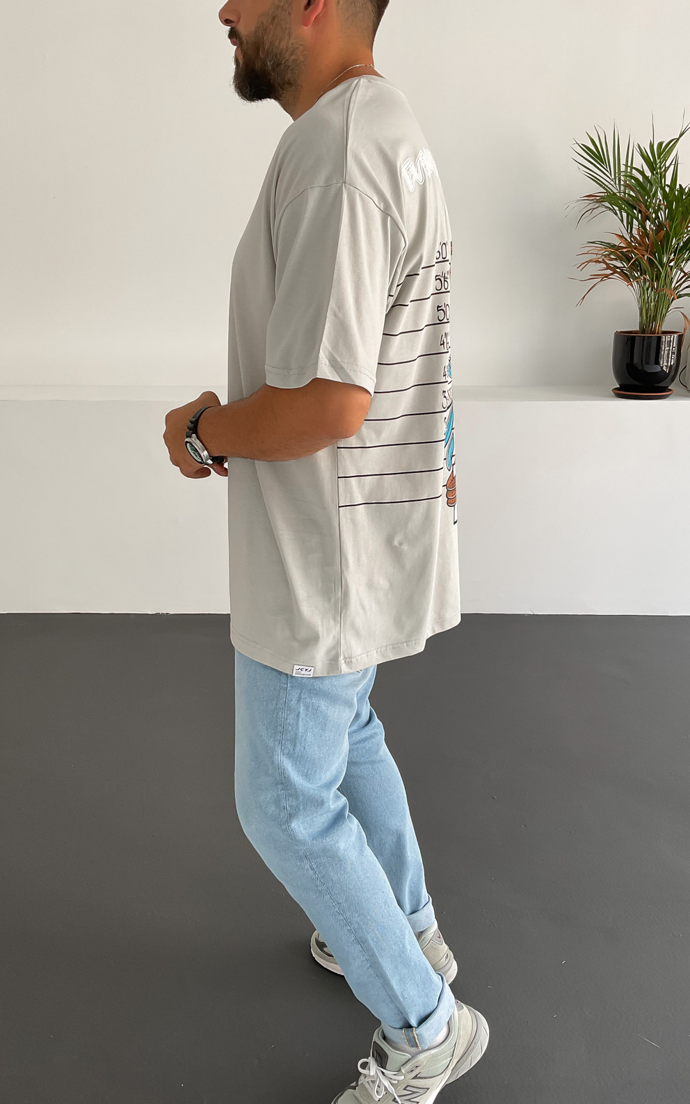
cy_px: 550
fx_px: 933
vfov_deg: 61.2
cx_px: 376
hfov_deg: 40.6
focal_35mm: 31
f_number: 1.8
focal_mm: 3
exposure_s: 1/120
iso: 32
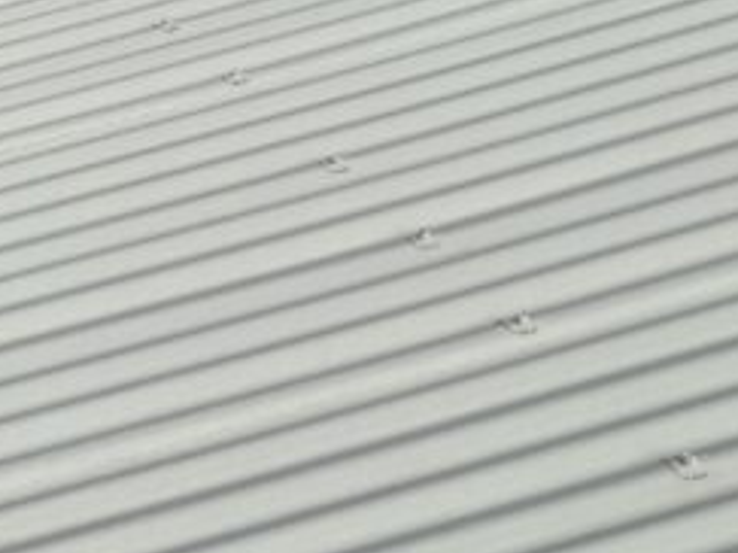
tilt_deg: -16.5
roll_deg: -4.0
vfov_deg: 14.1
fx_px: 2152
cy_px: -128
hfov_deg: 17.0
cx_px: -459
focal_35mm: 101
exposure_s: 1/28571
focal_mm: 6.76
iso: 64
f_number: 1.78
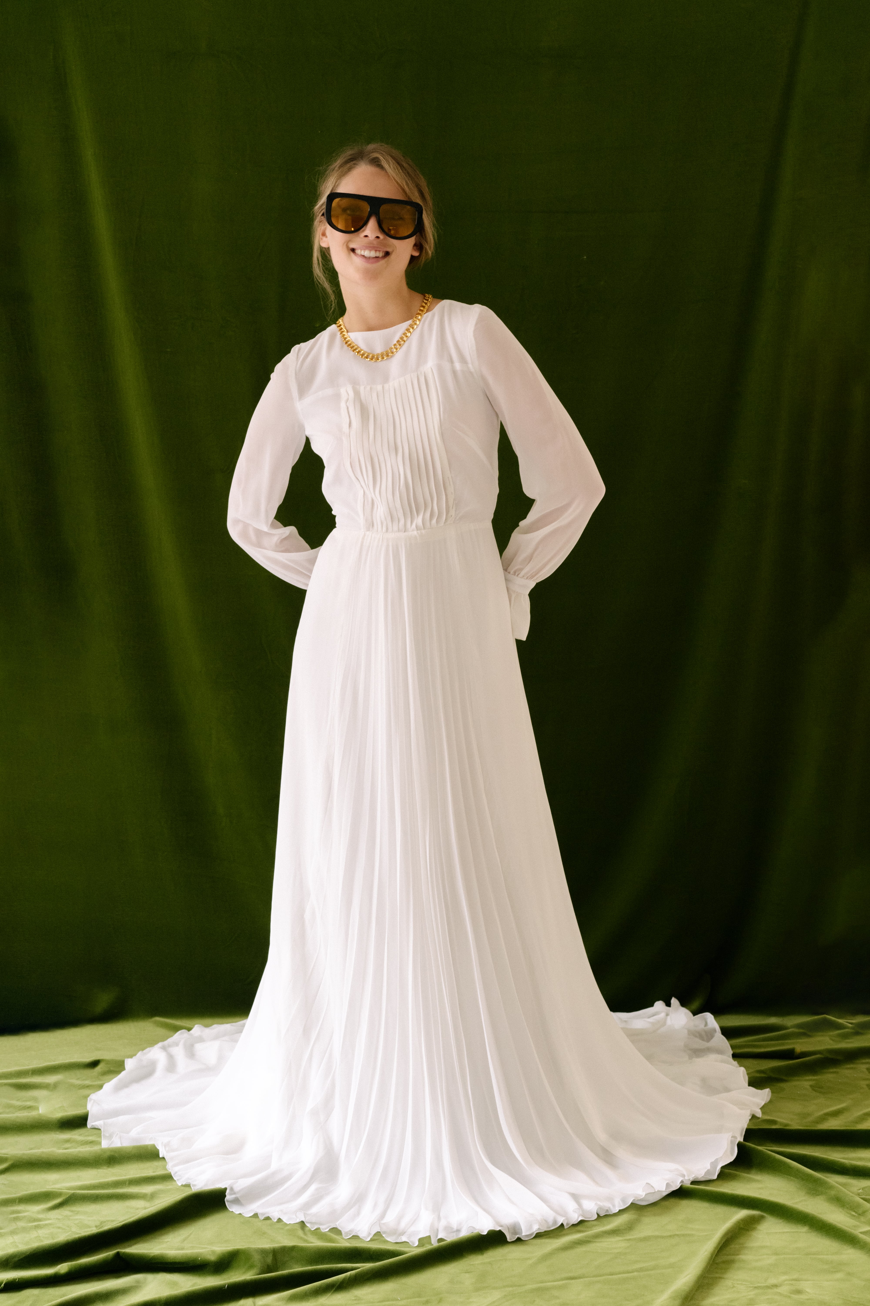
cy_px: 653
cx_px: 435
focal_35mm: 55
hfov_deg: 24.6
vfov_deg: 36.2
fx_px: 1994
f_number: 6.3
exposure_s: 1/125
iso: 1600
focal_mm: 55
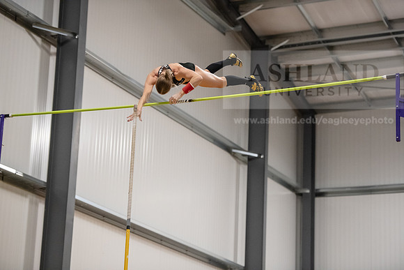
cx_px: 202
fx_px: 1235
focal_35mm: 110
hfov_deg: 18.6
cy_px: 135
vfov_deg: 12.5
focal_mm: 110
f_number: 2.8
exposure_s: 1/800
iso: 6400
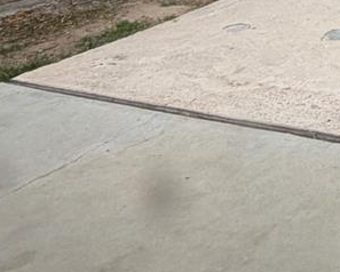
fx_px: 695
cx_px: 634
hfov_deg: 19.5
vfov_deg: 18.1
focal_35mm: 69
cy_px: -201
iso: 50
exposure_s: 1/121
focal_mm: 2.22
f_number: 2.2
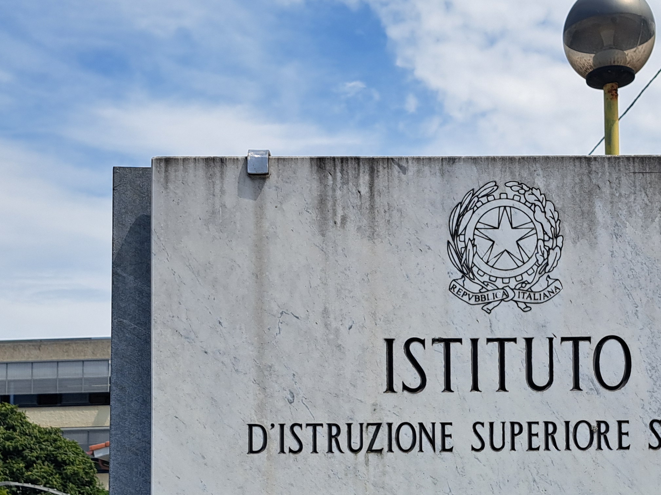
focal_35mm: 55
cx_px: 443
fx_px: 1050
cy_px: 447
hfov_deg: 34.6
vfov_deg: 25.7
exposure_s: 1/1499
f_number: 1.8
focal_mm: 5.23
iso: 50
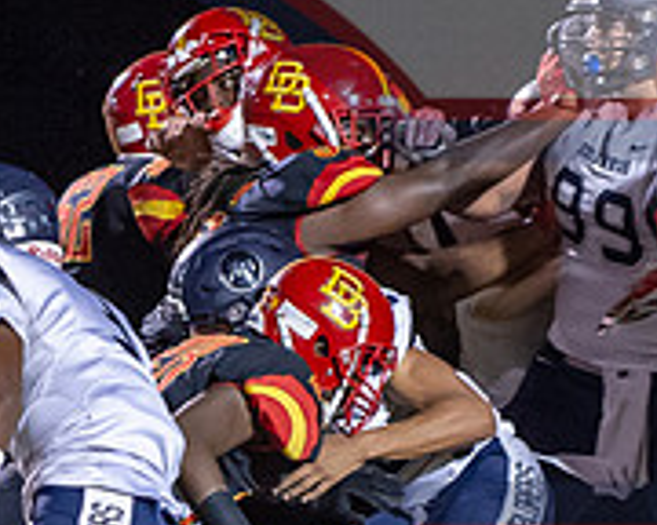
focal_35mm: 790
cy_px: 519
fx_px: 15361
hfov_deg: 2.4
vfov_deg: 2.0
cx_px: -91
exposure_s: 1/800
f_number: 2.8
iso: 5000
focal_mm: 180
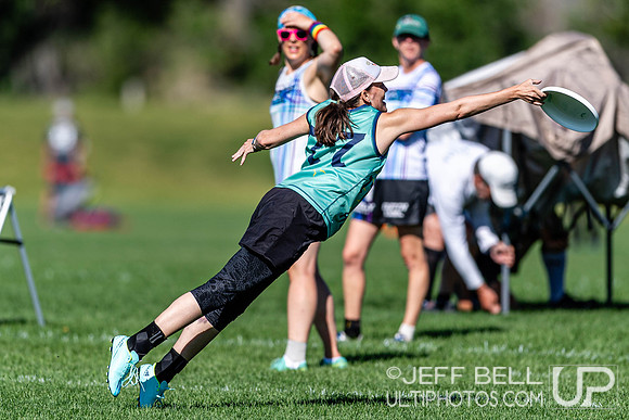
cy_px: 183
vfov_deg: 1.9
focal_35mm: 718
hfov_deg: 2.9
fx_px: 12540
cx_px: 310
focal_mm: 400
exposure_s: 1/3200
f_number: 2.8
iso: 100
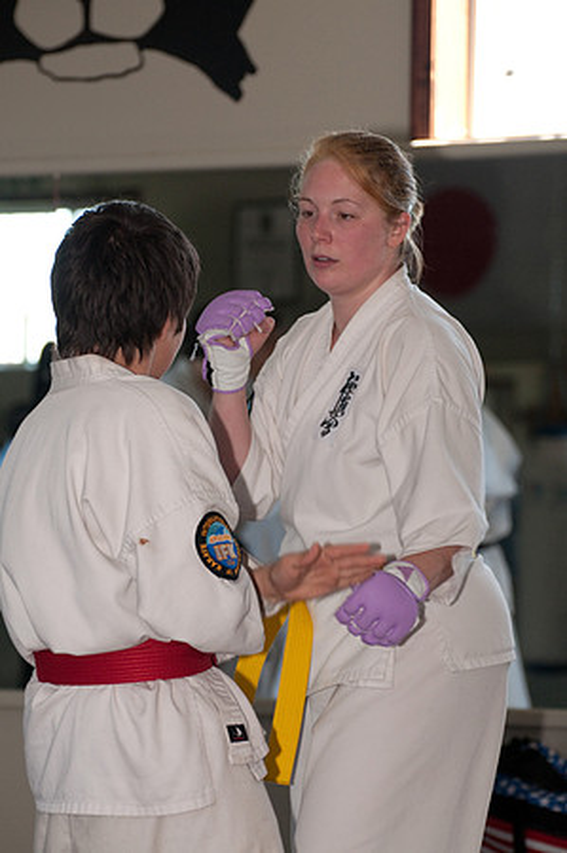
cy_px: 426
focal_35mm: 188
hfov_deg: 7.3
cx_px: 284
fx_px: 4440
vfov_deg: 11.0
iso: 800
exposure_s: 1/200
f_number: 4.8
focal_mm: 125
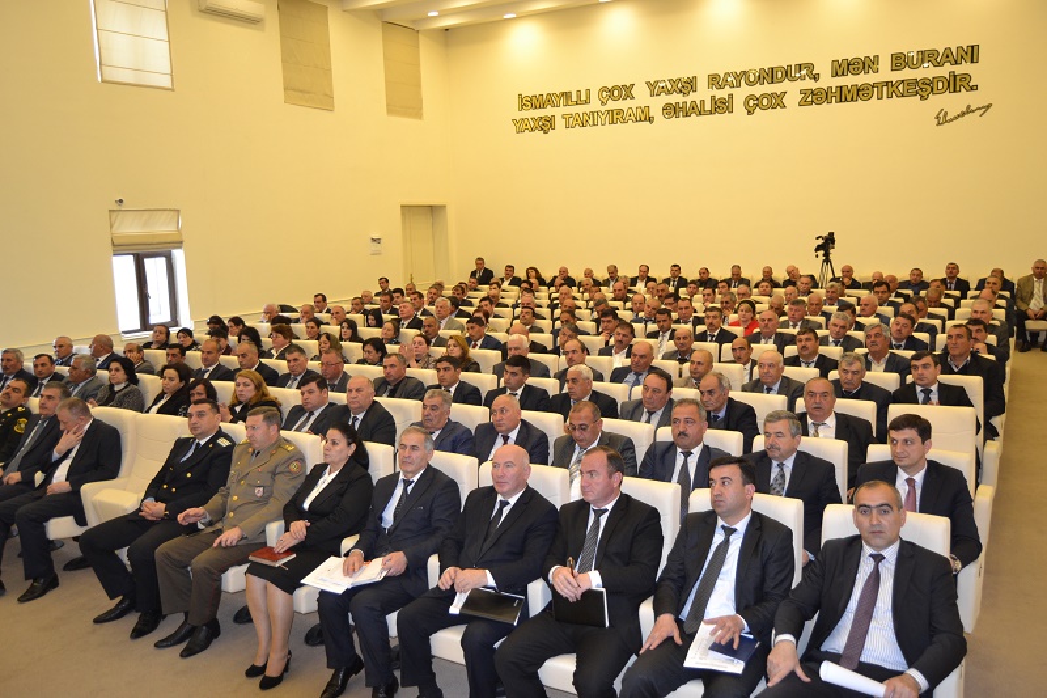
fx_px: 829
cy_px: 349
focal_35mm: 28
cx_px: 524
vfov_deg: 45.7
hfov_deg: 64.6
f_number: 3.5
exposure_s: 1/60
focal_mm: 19
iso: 640
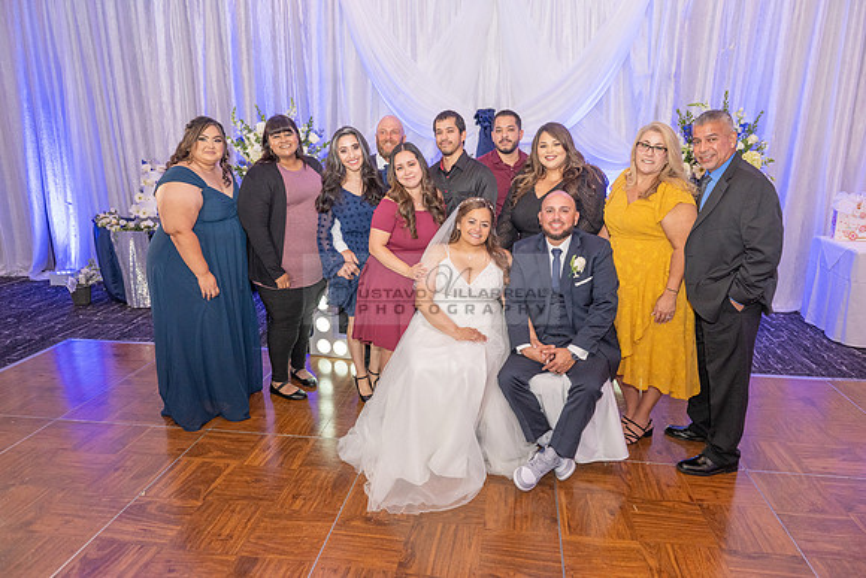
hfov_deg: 73.7
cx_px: 433
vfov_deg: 53.2
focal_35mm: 24
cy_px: 289
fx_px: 577
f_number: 4
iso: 1600
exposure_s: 1/200
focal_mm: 24
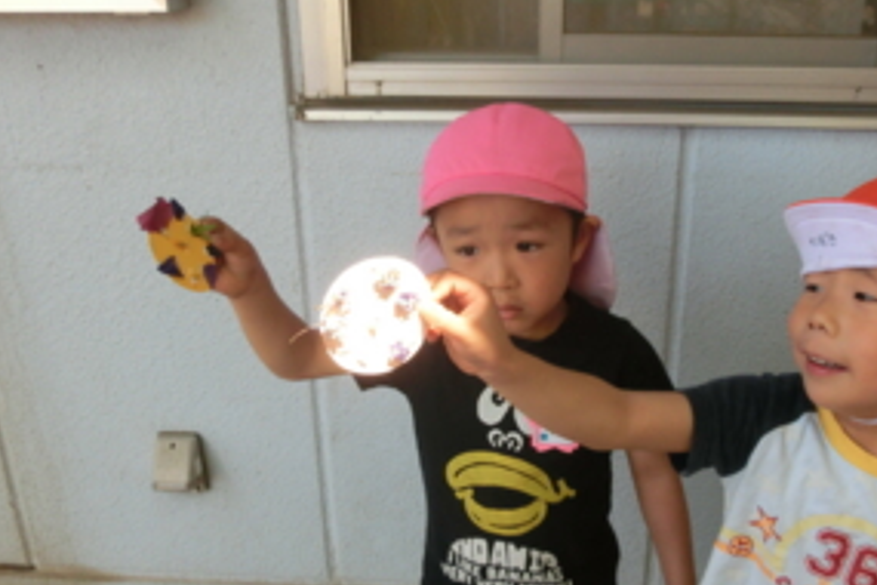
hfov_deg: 54.2
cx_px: 511
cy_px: 280
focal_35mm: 35
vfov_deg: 37.8
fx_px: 853
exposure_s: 1/250
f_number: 3
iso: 200
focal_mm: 4.24
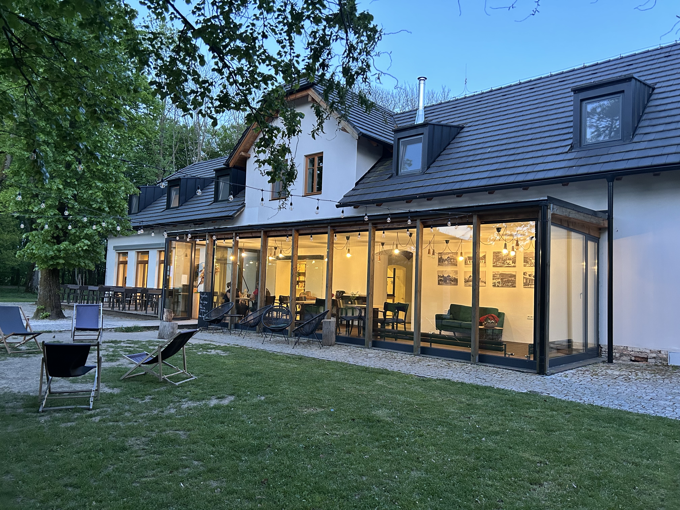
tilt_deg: +3.7
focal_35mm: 26
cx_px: 340
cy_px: 255
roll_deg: -1.5
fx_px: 511
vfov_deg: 53.1
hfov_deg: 67.3
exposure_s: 1/50
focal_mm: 5.7
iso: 320
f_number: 1.5
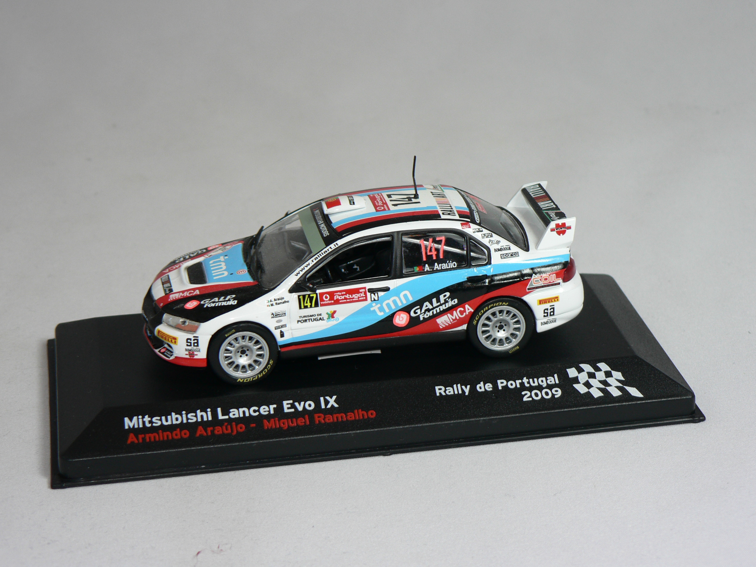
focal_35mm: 87
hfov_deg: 22.5
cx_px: 378
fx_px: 1900
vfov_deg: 17.0
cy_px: 284
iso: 80
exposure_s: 1/60
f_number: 3.2
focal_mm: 14.5
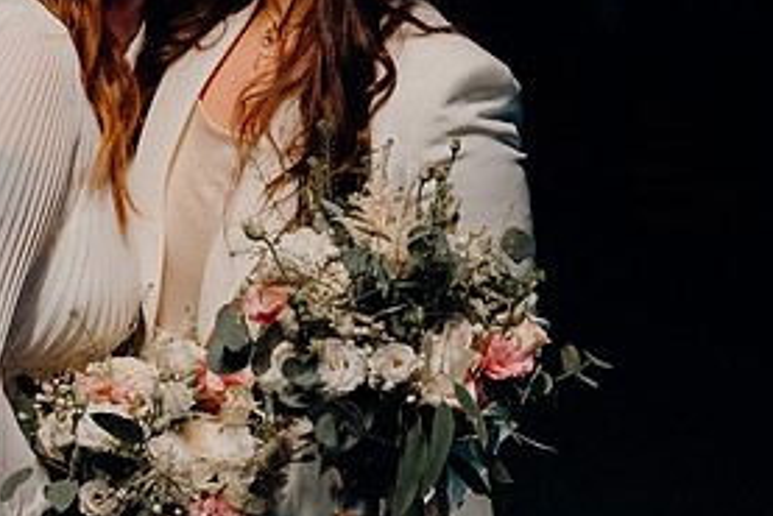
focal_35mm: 132
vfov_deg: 10.4
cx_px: 273
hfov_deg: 15.5
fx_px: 2836
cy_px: 149
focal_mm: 42
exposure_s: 1/160
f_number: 3.5
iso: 3200
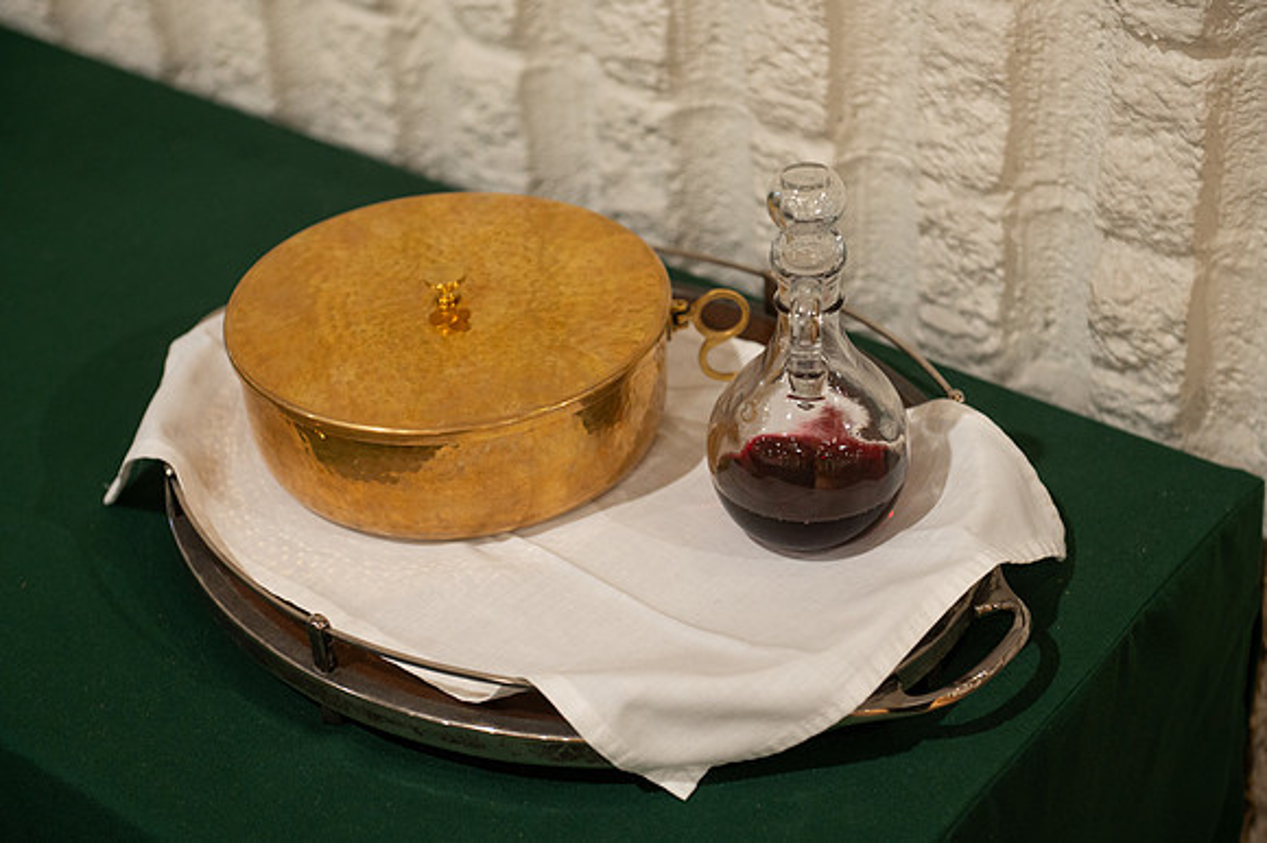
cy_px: 422
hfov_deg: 28.9
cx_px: 634
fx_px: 2462
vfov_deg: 19.4
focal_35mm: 70
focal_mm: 70
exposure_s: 1/80
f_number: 4
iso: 1250
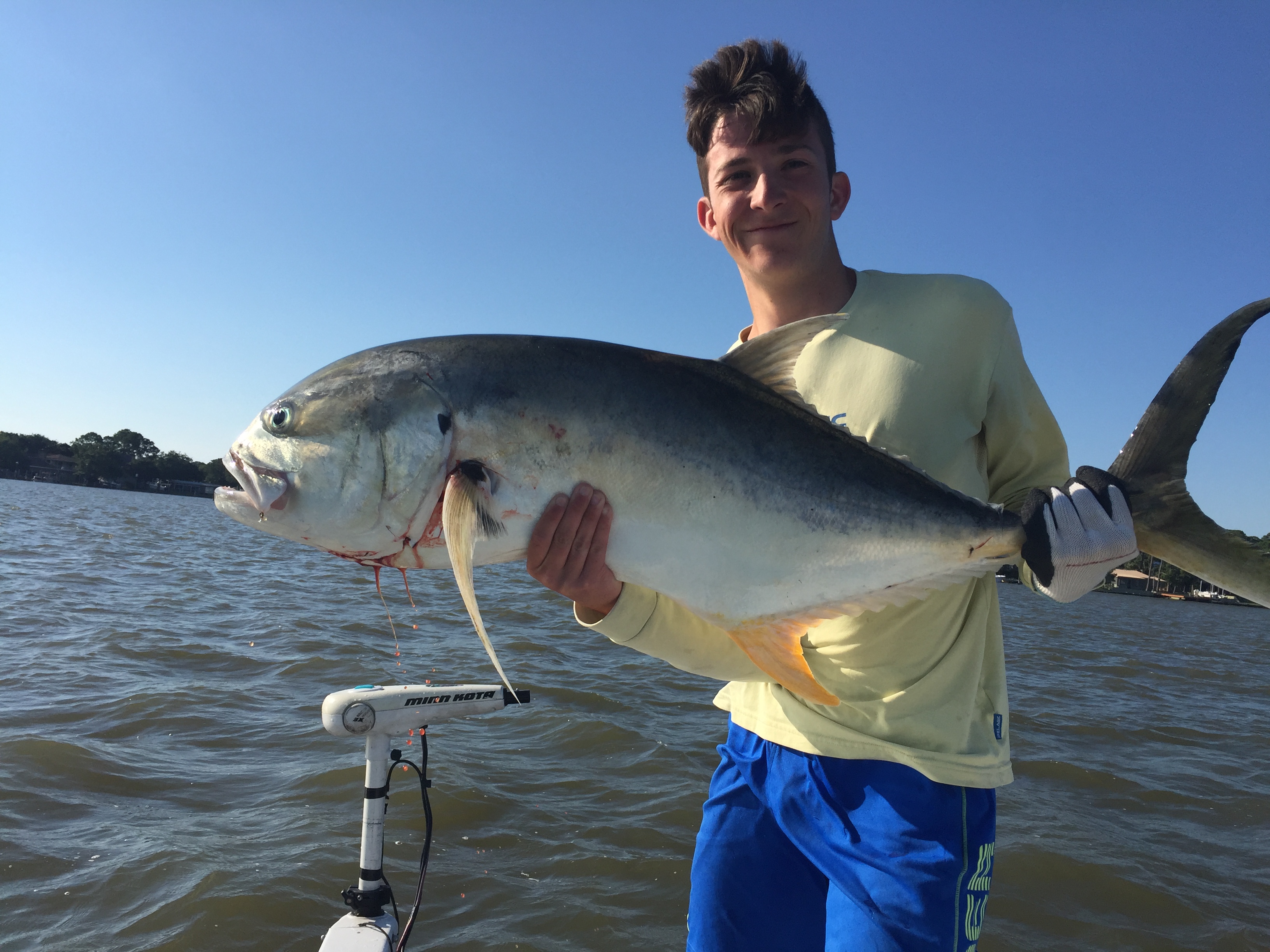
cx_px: 635
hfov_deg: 61.7
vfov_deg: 48.2
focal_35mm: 29
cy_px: 476
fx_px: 1064
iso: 32
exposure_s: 1/2639
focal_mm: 4.15
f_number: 2.2
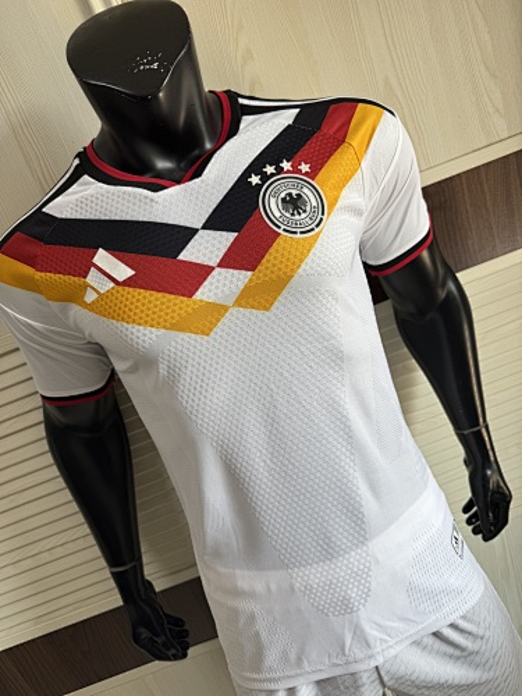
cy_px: 348
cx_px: 261
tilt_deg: -18.6
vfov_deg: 71.6
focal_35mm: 24
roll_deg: +20.5
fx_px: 483
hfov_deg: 56.8
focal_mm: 6.76
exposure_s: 1/222
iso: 64
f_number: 1.78
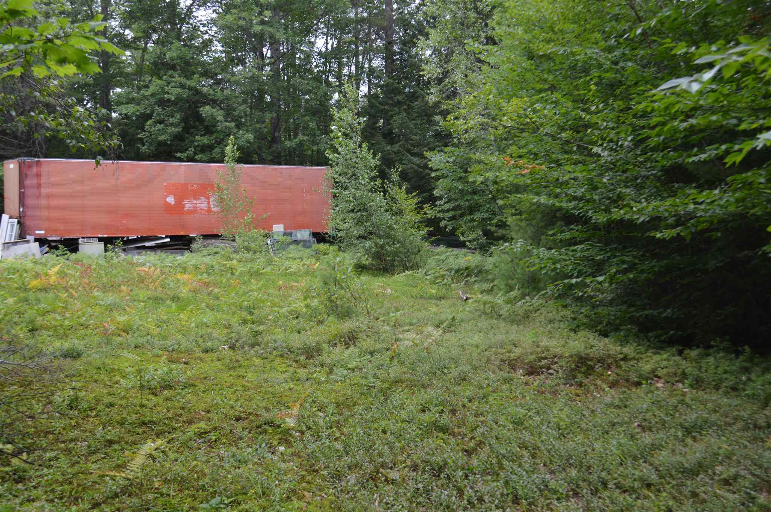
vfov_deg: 34.1
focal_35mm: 39
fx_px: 834
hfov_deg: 49.6
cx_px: 386
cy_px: 256
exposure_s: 1/125
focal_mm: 26
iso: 400
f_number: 5.6
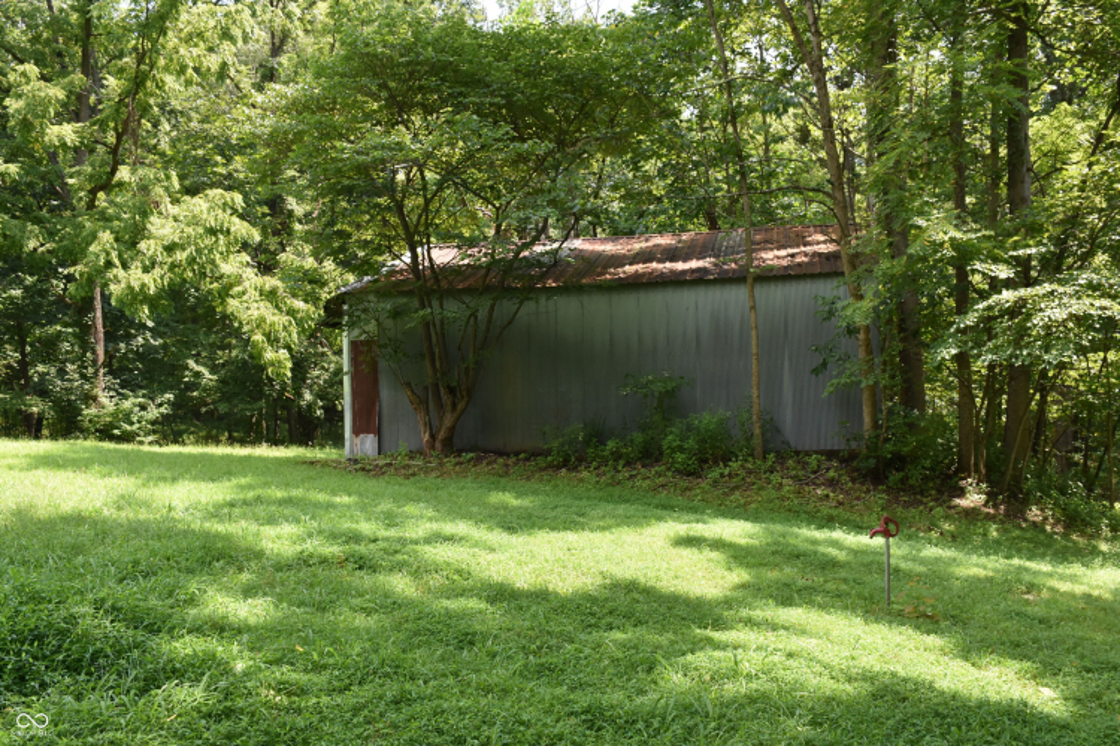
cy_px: 373
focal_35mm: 34
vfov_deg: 38.4
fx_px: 1073
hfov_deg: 55.1
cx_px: 560
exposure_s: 1/400
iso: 800
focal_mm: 23
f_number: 8
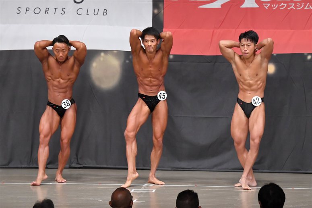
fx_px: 1750
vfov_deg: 6.8
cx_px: 156
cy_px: 104
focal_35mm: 202
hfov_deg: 10.2
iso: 6400
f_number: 5.6
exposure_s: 1/400
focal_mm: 135
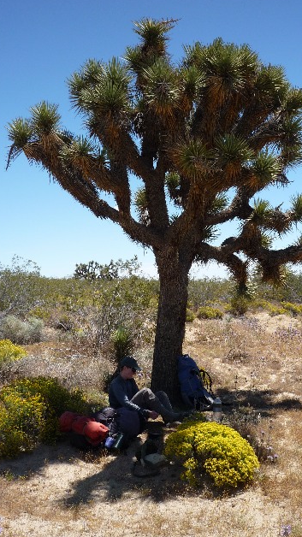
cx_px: 151
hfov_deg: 29.7
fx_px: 570
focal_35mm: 40
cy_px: 268
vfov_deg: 50.5
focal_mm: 5.8
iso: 100
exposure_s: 1/400
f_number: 5
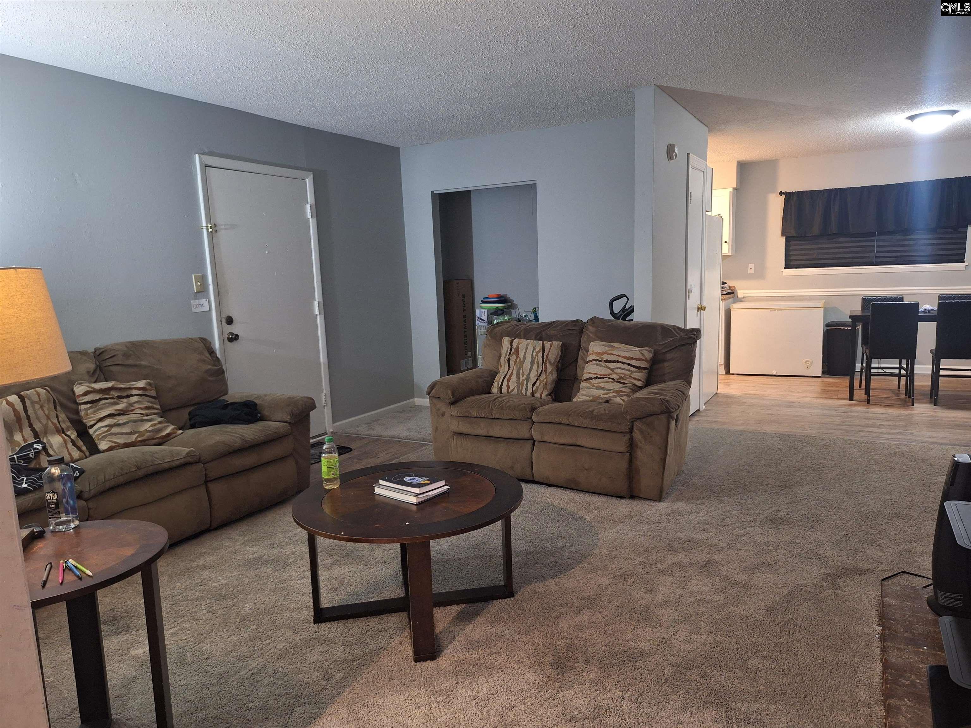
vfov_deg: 58.9
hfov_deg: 73.9
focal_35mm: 23
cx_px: 486
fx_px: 645
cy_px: 364
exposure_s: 1/20
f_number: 1.8
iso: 400
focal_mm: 5.54
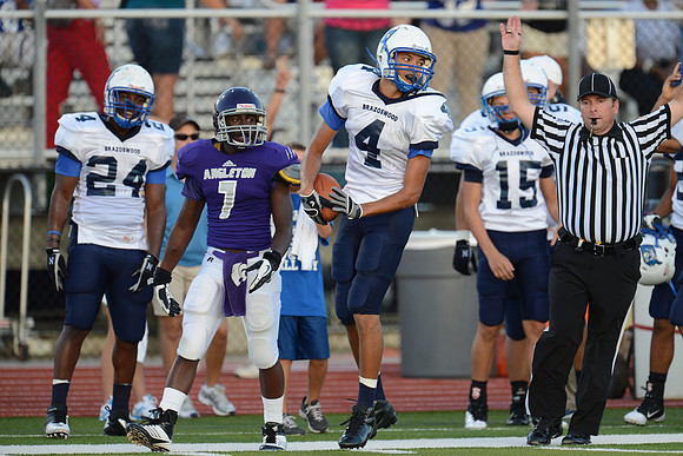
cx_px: 342
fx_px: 10437
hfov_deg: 3.7
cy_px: 228
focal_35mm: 550
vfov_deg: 2.5
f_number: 4
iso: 1000
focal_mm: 550
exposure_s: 1/1000
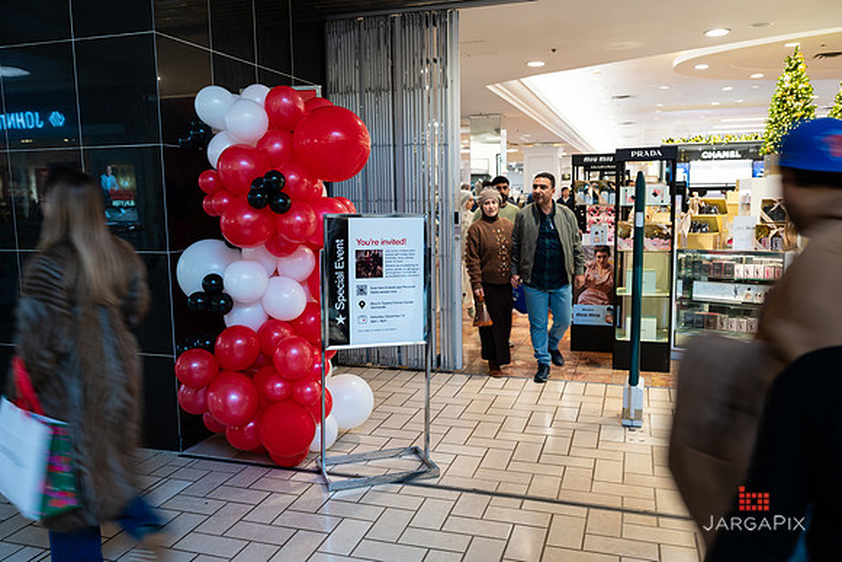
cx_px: 421
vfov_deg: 45.3
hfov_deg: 64.0
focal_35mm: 29
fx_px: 674
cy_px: 281
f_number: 3.2
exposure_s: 1/25
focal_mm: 28
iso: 125
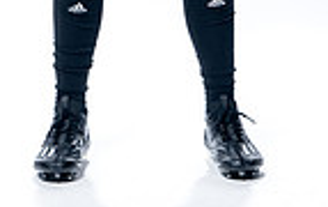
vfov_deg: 4.7
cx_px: 163
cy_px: -262
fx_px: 2463
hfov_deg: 7.6
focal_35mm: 275
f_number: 5.6
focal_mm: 86
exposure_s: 1/250
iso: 100
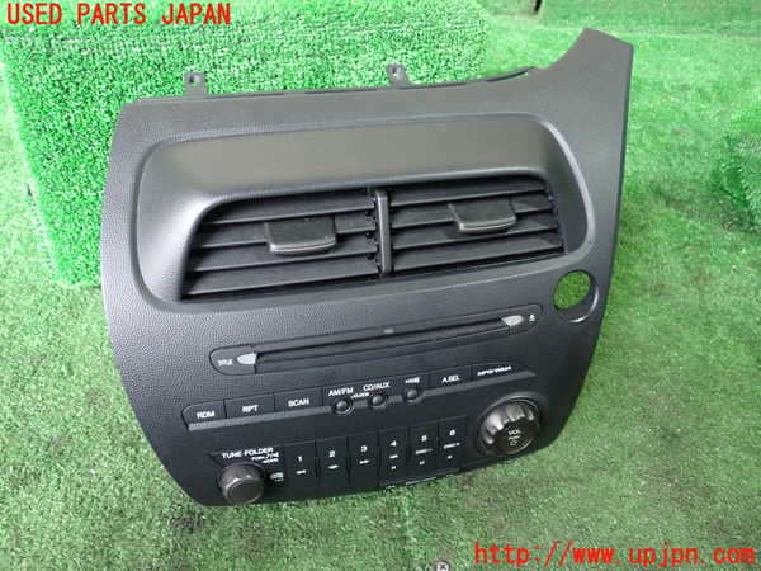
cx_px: 380
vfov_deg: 46.8
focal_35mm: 30
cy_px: 286
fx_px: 660
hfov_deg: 60.0
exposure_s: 1/40
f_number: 2.3
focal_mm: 5.4
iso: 1000
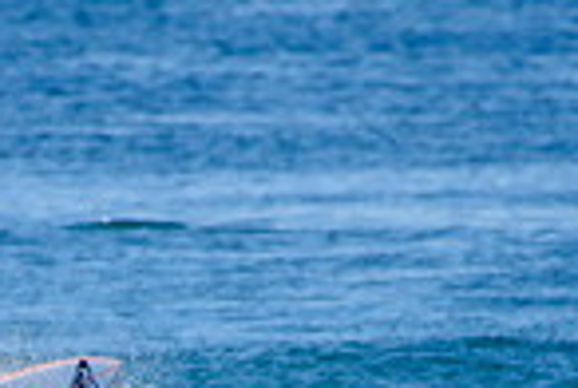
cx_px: 24
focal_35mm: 1982
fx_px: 31887
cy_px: 580
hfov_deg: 1.0
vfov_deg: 0.7
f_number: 5.6
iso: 180
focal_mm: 500
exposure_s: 1/1600
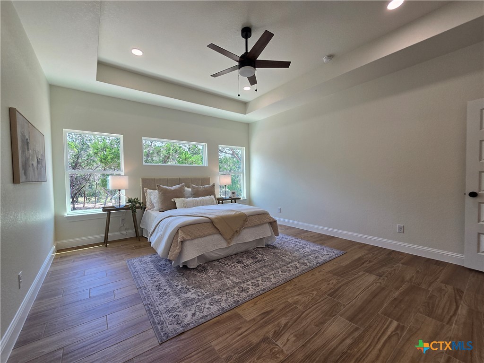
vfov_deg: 89.9
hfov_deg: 106.2
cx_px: 242
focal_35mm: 13
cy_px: 182
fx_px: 182
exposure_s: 1/120
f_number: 2.2
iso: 64
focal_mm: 2.2
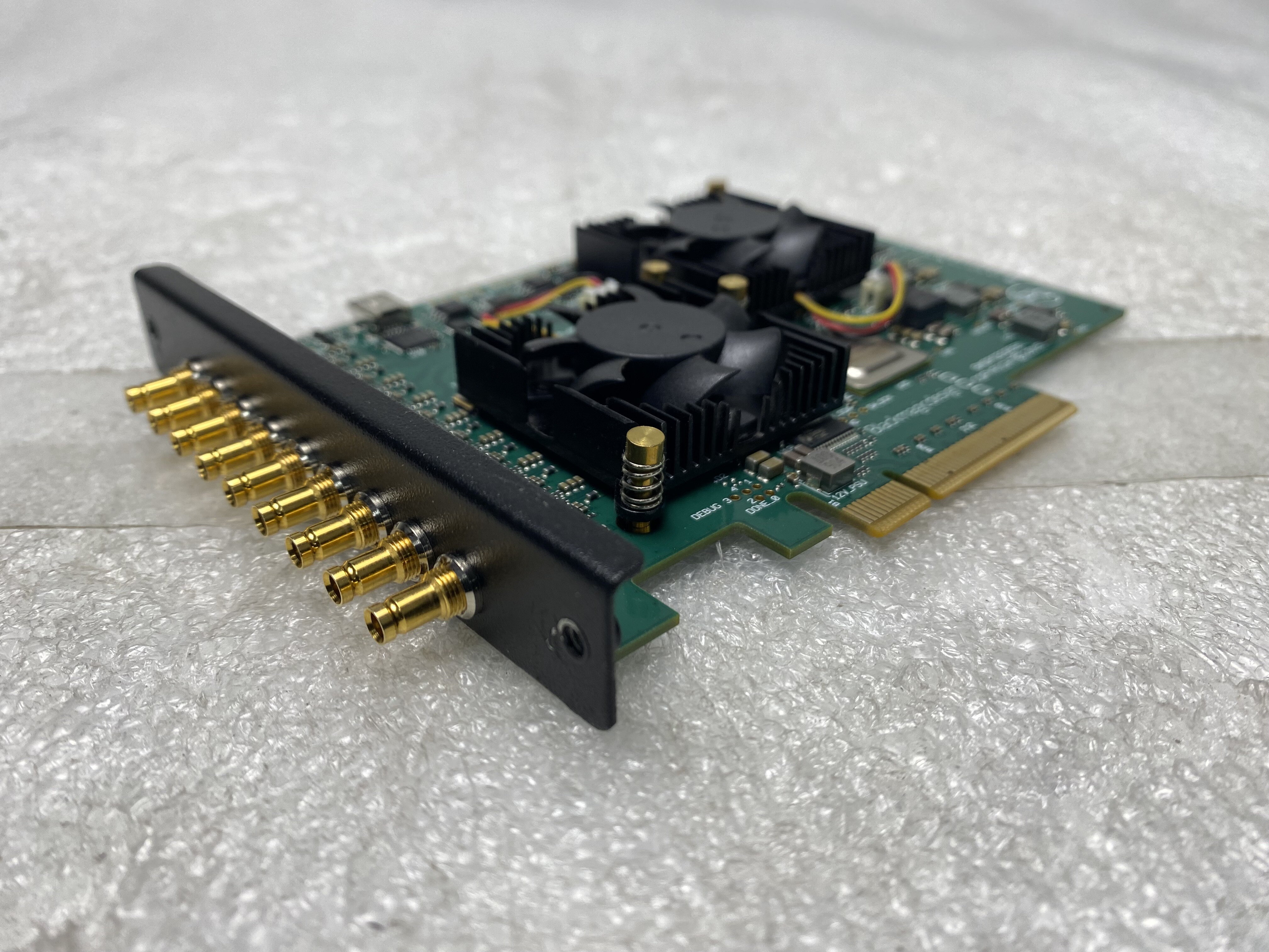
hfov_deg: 67.3
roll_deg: +0.2
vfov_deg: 53.1
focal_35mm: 26
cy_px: 476
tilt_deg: -30.3
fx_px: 953
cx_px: 634
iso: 50
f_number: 1.8
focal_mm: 4.25
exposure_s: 1/122
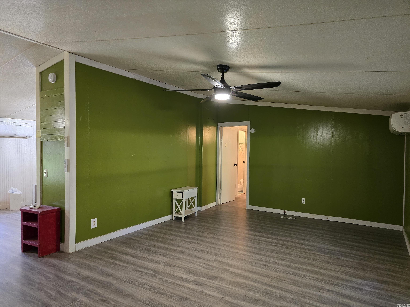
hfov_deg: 73.9
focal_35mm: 23
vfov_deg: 58.9
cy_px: 154
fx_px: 272
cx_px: 205
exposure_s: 1/60
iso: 800
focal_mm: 6.3
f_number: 1.7
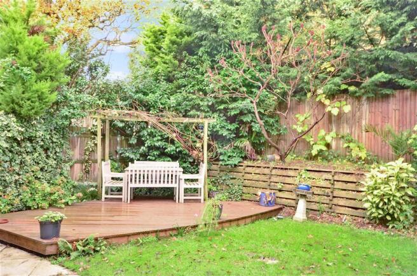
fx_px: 347
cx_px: 208
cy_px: 138
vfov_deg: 43.4
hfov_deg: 62.0
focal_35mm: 30
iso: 200
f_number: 13
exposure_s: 1/2.5
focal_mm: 20
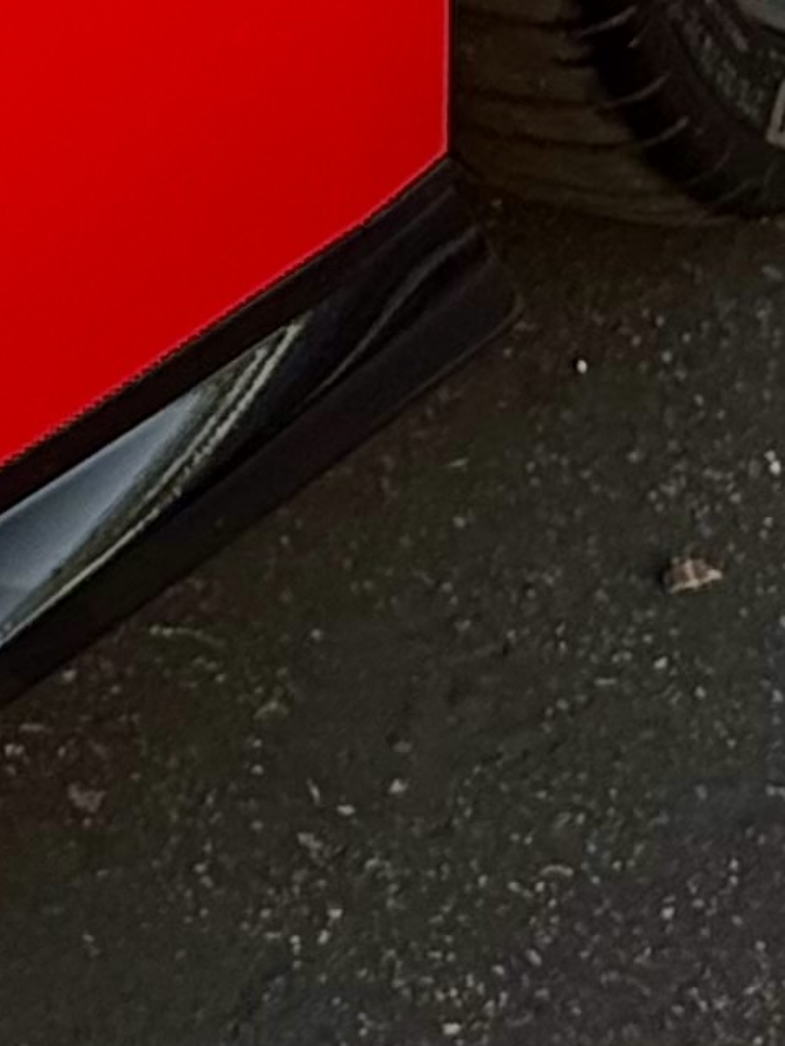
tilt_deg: -20.7
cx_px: -712
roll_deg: +2.4
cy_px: -1937
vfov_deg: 6.1
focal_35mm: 302
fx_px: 9128
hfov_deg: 4.9
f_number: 1.78
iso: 64
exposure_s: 1/418
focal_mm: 6.76
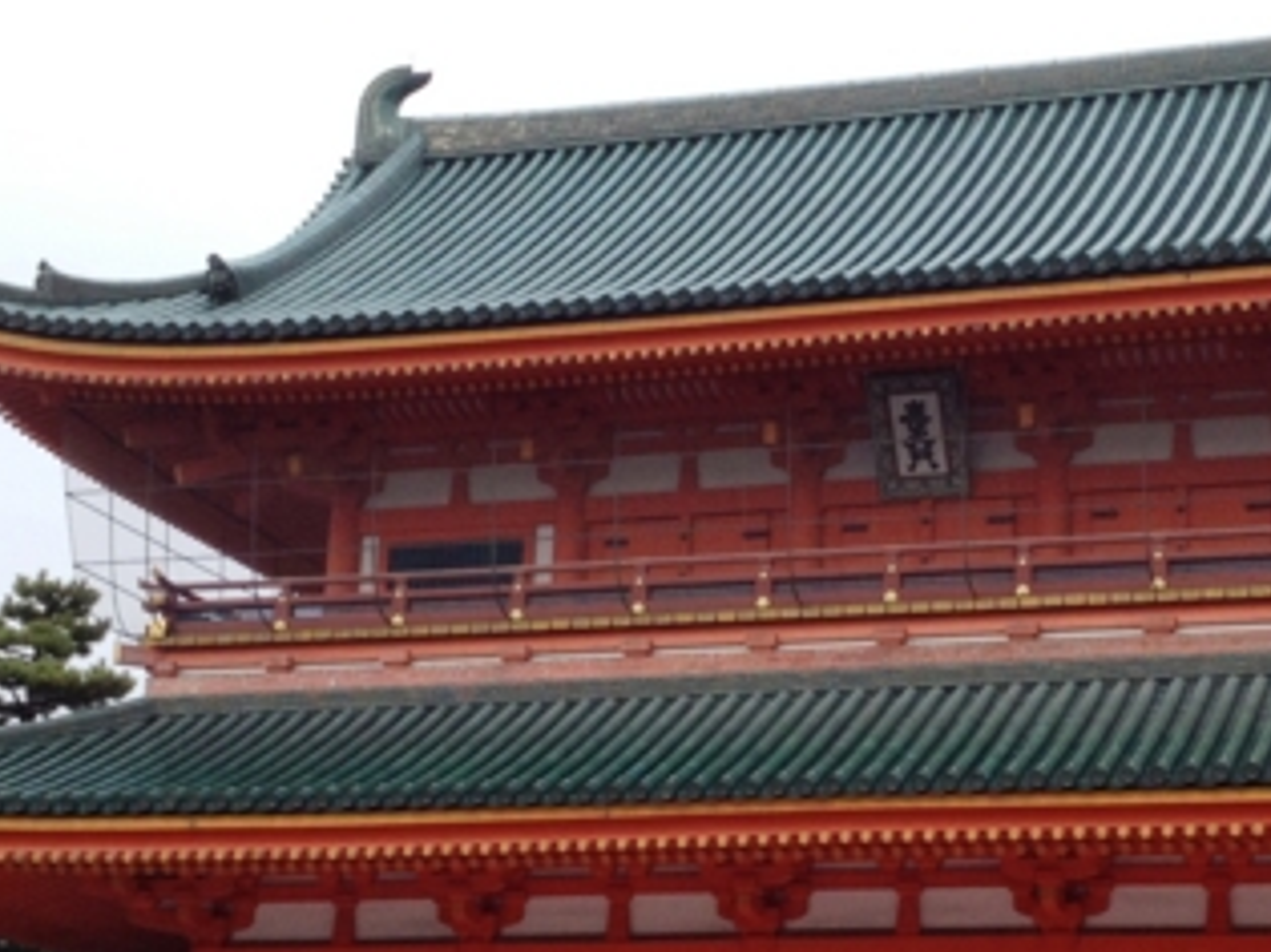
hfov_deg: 22.0
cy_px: 645
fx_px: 3267
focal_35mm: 89
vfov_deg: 16.5
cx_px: 775
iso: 50
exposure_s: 1/756
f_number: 2.4
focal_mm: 4.28
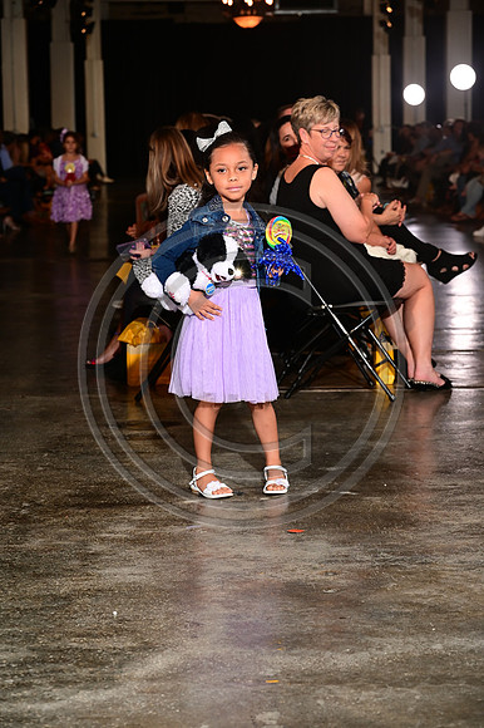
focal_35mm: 92
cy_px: 364
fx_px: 1857
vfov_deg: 22.2
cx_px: 242
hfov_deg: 14.8
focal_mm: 92
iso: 1000
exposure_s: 1/125
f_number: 6.3
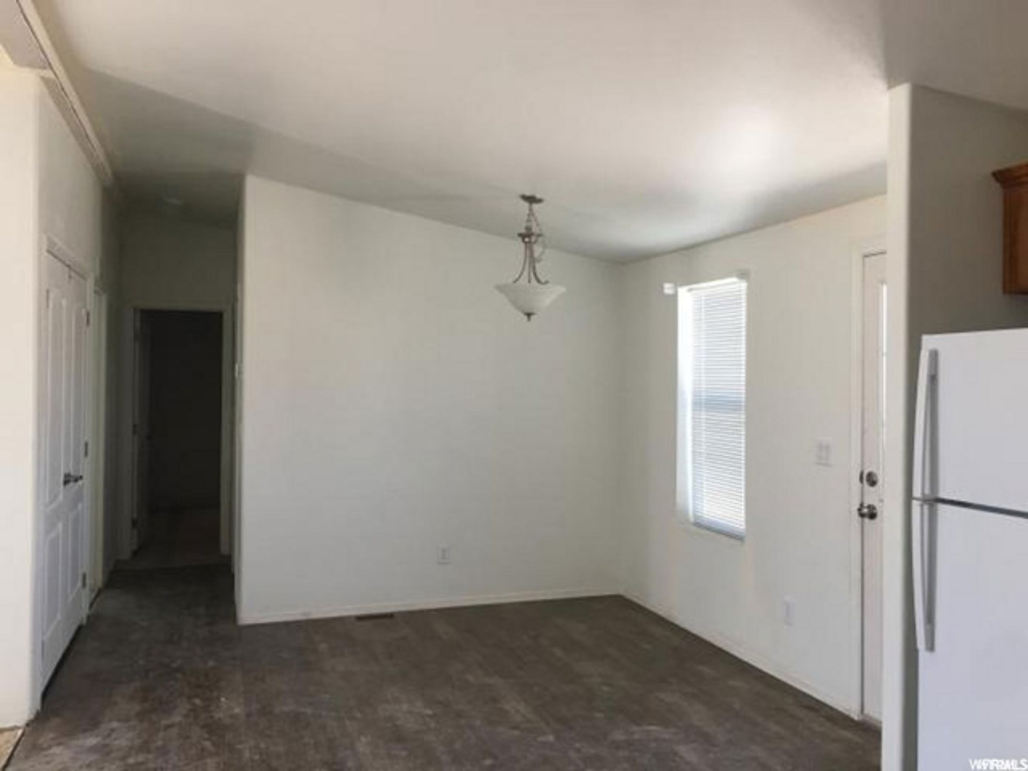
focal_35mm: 29
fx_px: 861
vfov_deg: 48.2
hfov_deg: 61.7
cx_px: 514
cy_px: 386
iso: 25
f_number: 2.2
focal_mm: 4.15
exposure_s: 1/40
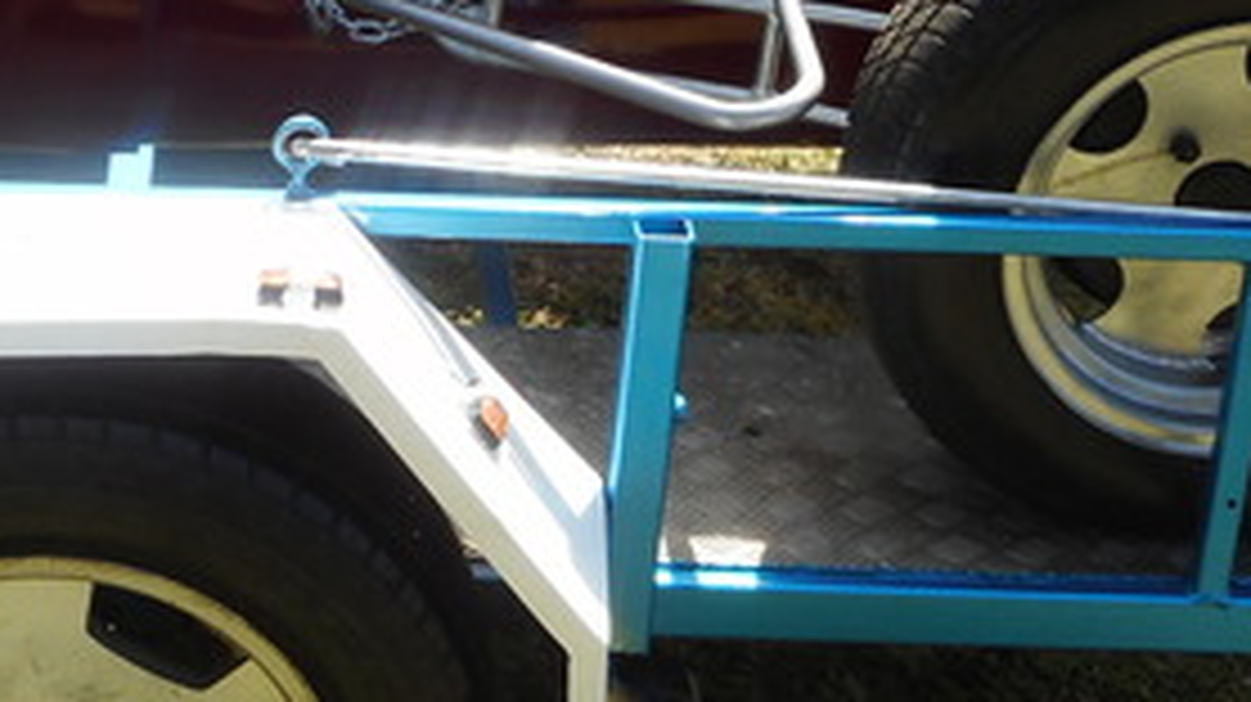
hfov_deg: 23.2
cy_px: 108
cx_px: 320
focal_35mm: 91
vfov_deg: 13.2
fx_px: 3017
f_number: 4
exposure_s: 1/320
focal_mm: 5.2
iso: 80
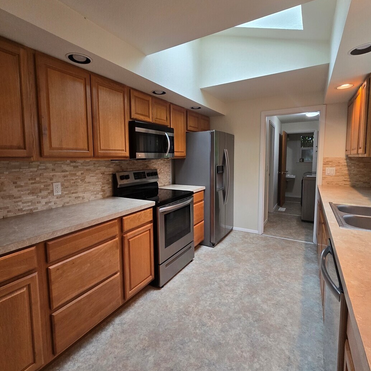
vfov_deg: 87.3
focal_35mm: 16
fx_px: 194
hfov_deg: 87.4
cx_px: 182
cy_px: 175
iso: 160
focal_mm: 2.2
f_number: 2.2
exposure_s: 1/60
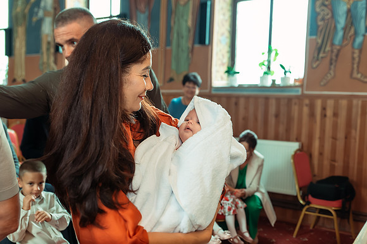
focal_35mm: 40
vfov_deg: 33.4
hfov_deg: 48.5
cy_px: 122
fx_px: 408
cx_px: 184
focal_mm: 40
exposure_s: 1/250
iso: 2500
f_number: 3.5
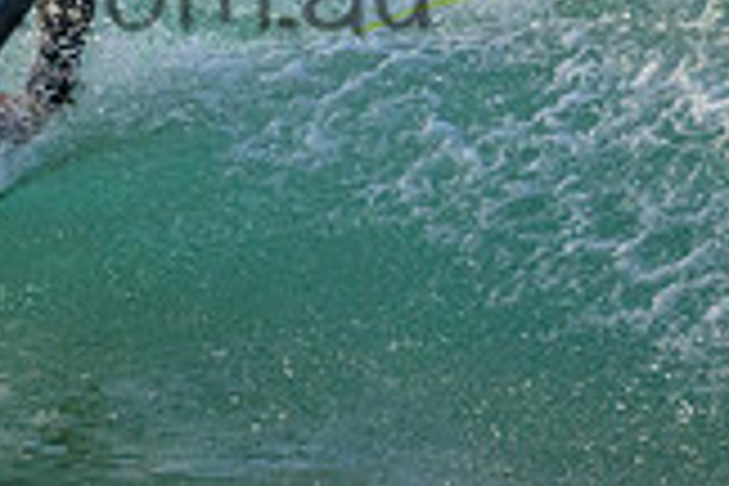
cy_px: -74
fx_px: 33309
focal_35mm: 1645
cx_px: -45
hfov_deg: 1.3
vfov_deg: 0.8
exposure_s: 1/2000
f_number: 11
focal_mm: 460
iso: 2500
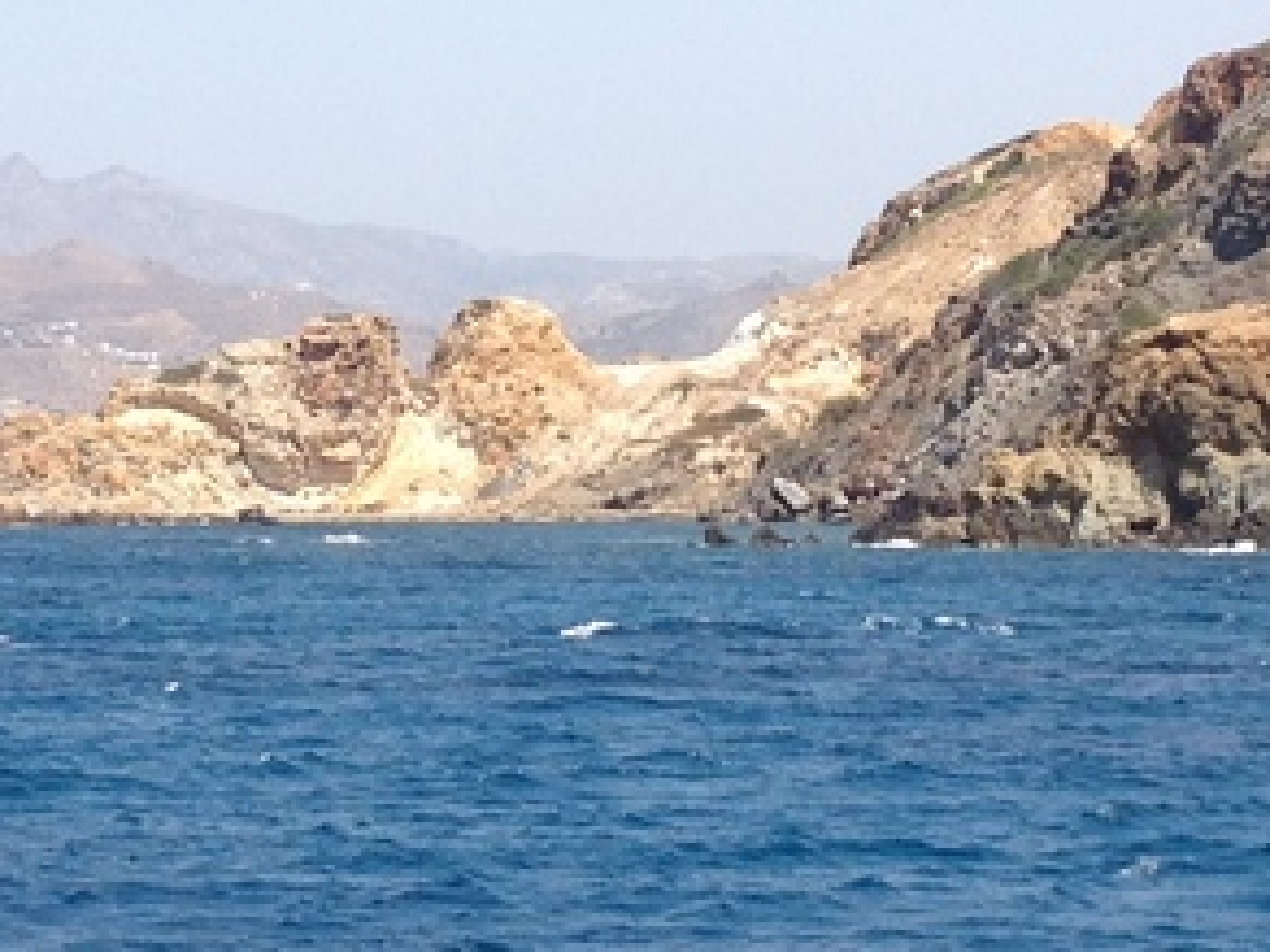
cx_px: 565
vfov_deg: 10.3
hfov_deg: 13.7
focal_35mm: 144
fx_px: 5283
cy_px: 404
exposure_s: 1/1493
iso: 50
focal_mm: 4.28
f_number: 2.4
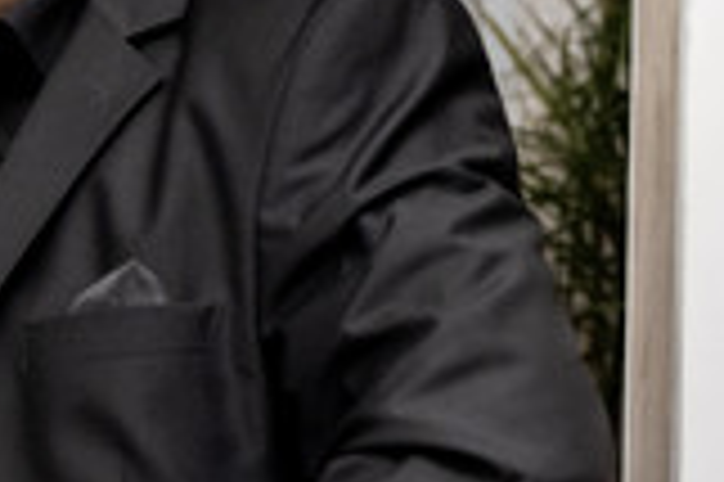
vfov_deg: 7.8
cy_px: 79
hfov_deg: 11.0
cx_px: -562
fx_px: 3516
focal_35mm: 175
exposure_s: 1/160
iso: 1250
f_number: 2.8
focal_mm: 29.2
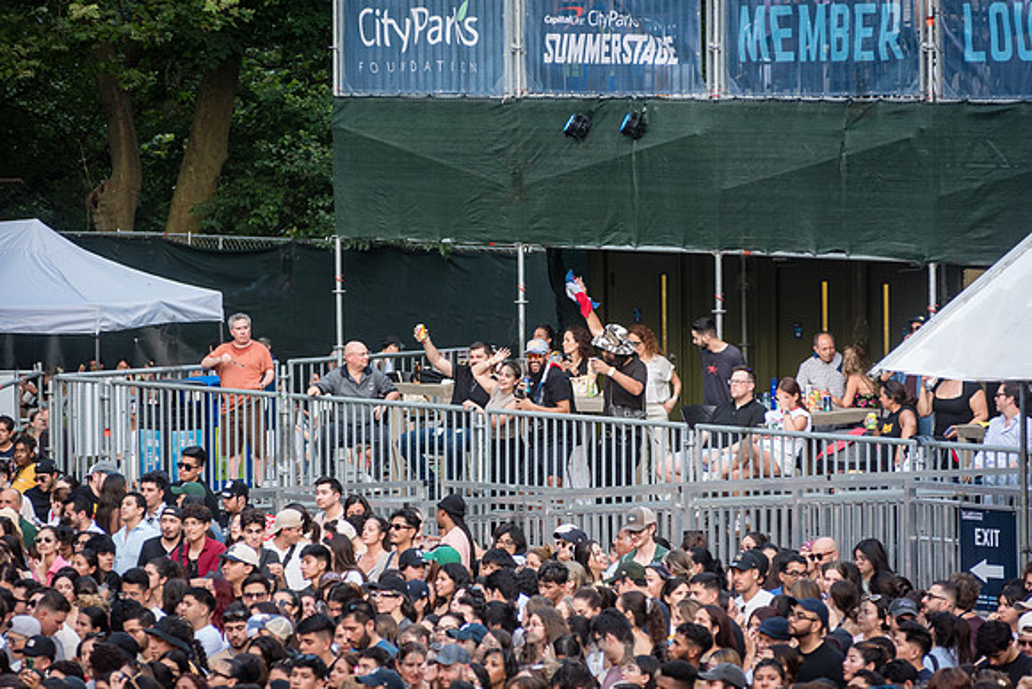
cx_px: 516
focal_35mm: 200
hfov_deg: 10.3
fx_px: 5734
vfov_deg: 6.9
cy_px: 344
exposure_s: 1/200
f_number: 4.5
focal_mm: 200
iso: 1000
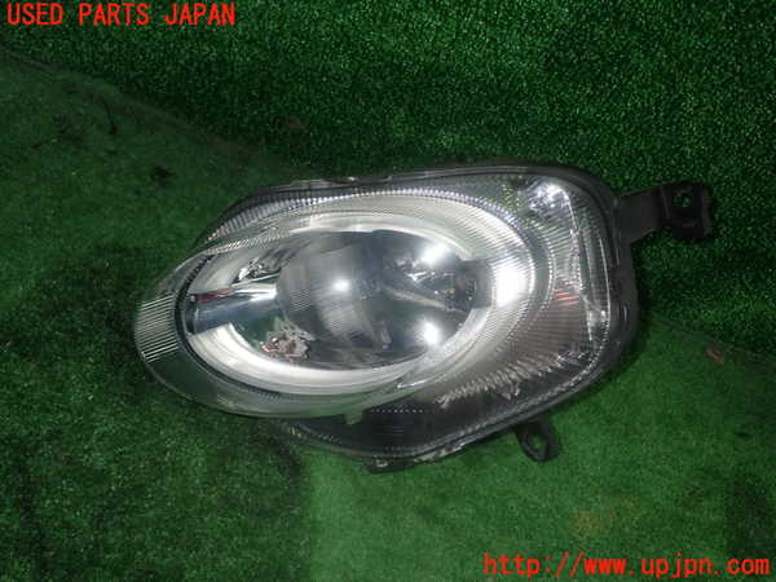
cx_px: 388
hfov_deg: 51.4
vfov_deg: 39.7
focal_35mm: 36
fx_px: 807
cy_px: 291
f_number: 7.1
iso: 200
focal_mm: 6.37
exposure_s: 1/40
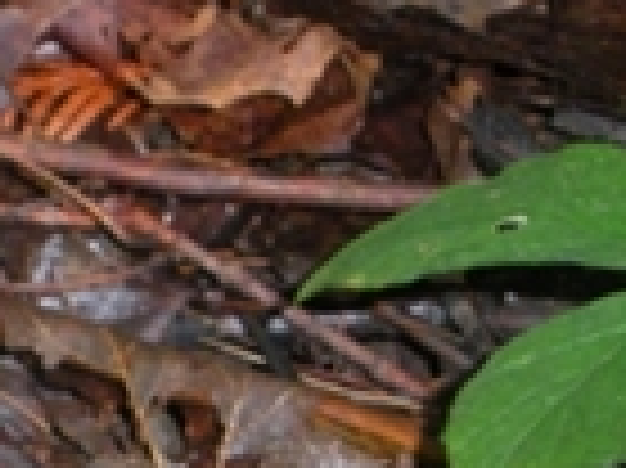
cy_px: 794
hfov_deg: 8.6
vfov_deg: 6.3
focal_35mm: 230
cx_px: 68
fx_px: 4156
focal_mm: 11.2
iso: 295
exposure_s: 1/60
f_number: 4.6
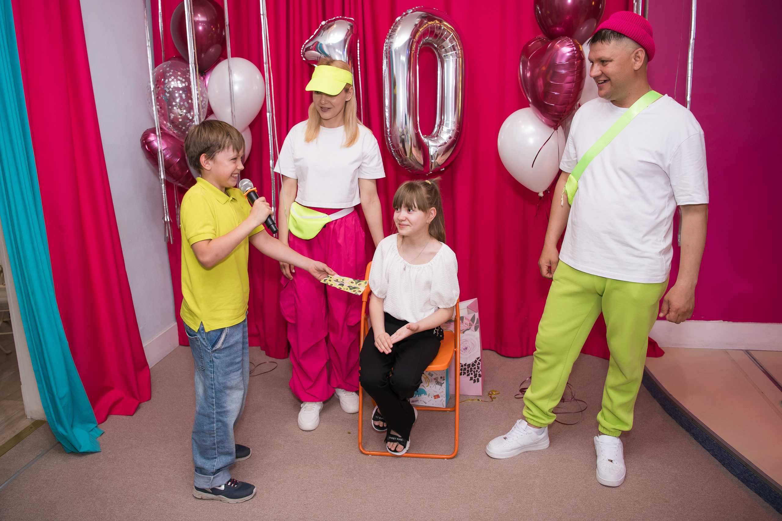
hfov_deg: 65.9
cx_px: 347
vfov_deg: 46.8
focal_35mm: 28
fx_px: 601
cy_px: 239
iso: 500
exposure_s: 1/160
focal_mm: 24
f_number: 2.8
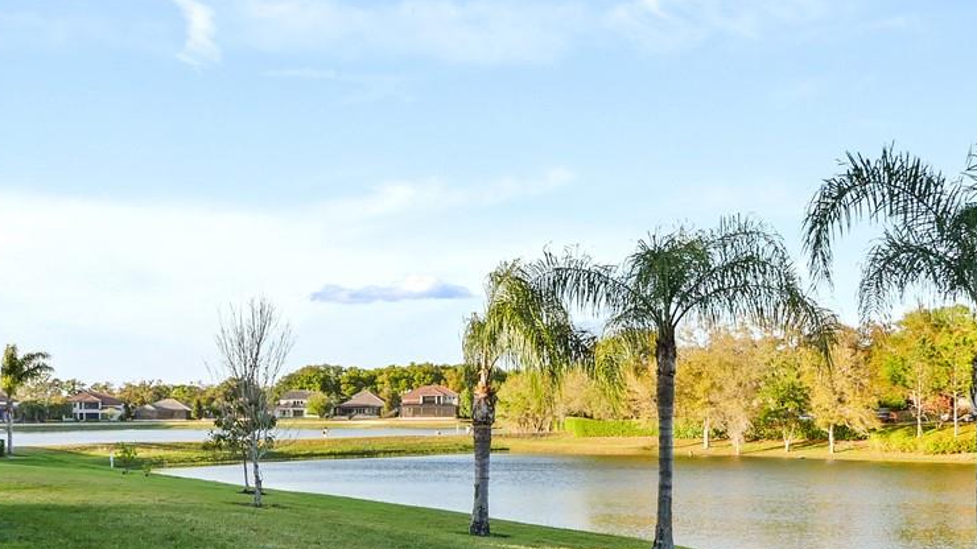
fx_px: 855
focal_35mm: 33
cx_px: 490
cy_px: 408
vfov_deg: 34.9
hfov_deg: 59.5
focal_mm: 7
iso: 200
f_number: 6.3
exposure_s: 1/250
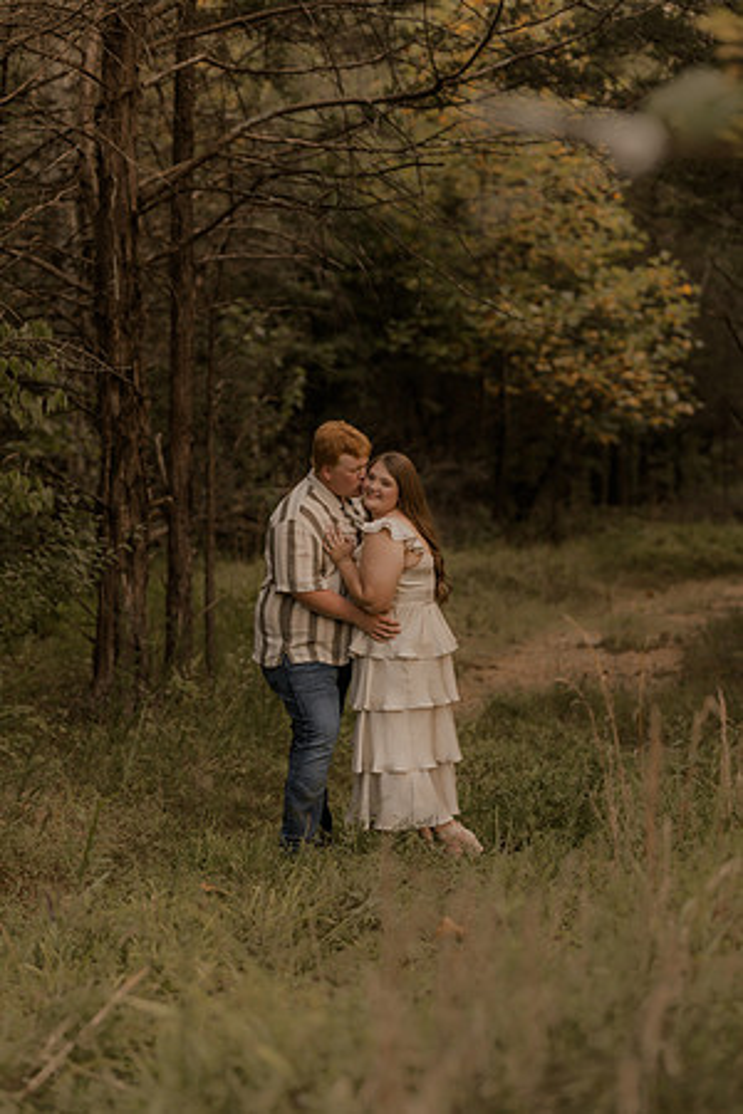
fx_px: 2631
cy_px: 557
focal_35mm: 85
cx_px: 372
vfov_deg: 23.9
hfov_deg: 16.1
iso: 100
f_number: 2
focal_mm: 85
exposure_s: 1/125
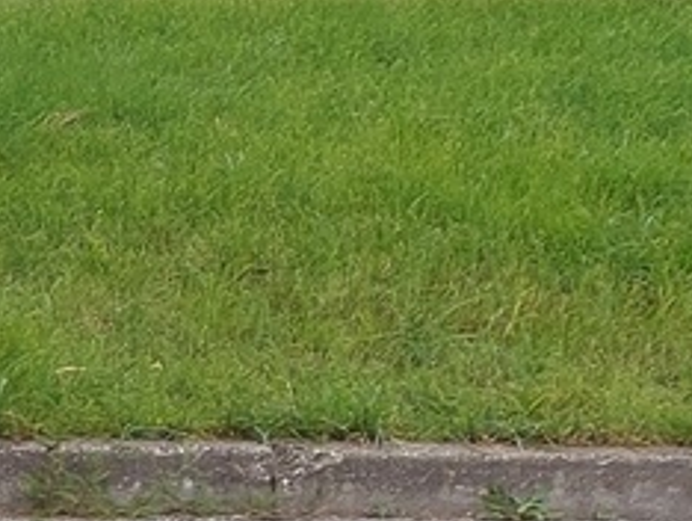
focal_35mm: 164
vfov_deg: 8.8
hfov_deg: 9.9
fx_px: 3282
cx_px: -1212
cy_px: 853
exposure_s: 1/729
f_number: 1.8
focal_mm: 5.23
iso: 40
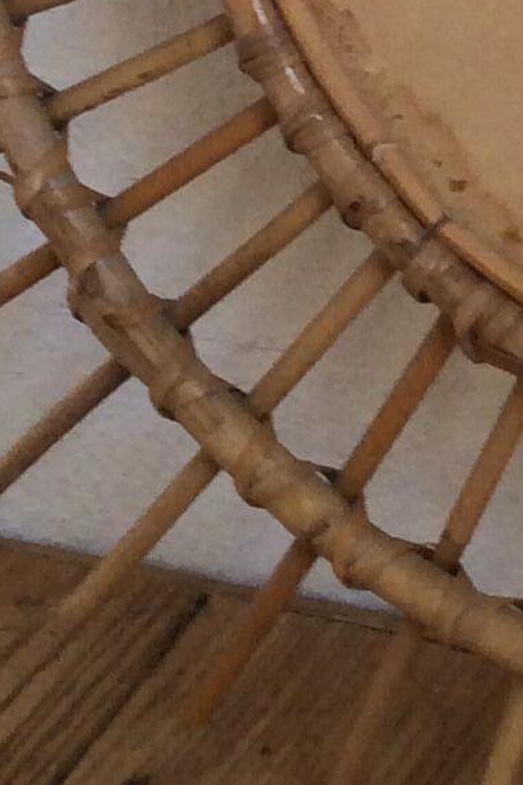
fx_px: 3312
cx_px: 894
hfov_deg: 8.7
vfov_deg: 12.7
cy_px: -458
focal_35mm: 152
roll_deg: -1.5
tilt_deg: -16.5
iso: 50
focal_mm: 3.3
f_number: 2.4
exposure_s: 1/25
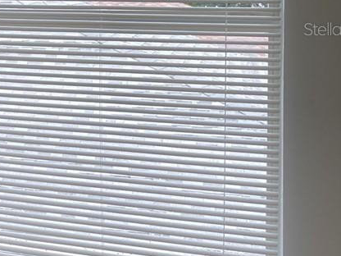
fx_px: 985
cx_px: -275
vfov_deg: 14.6
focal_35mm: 100
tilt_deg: -2.7
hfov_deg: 16.4
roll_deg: +0.4
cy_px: 29
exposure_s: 1/350
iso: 32
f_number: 1.6
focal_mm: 4.2
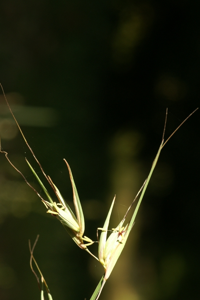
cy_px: 183
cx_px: 99
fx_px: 1558
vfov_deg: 11.0
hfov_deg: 7.3
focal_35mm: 187
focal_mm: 100
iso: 100
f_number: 8
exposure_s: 1/80
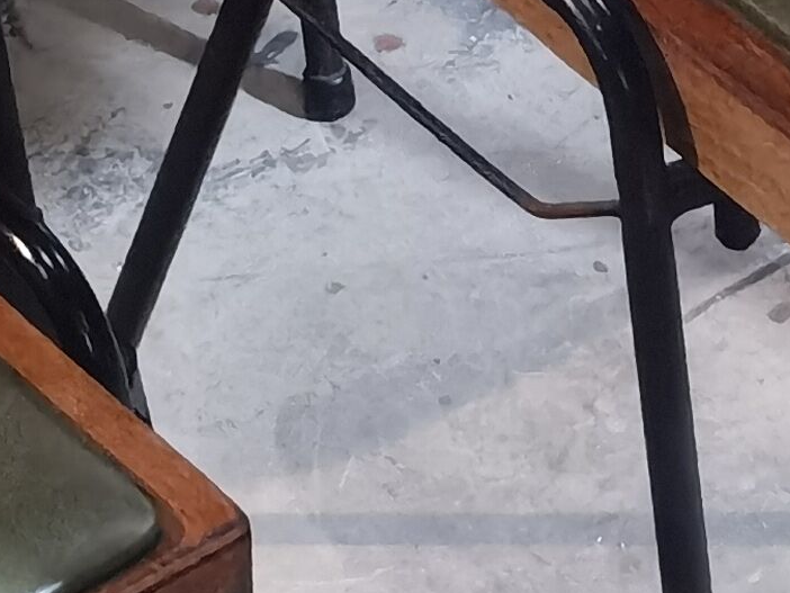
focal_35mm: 280
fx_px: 6392
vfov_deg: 5.2
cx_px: -136
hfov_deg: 7.0
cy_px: -752
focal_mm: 6.71
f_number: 1.9
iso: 400
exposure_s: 1/33.3
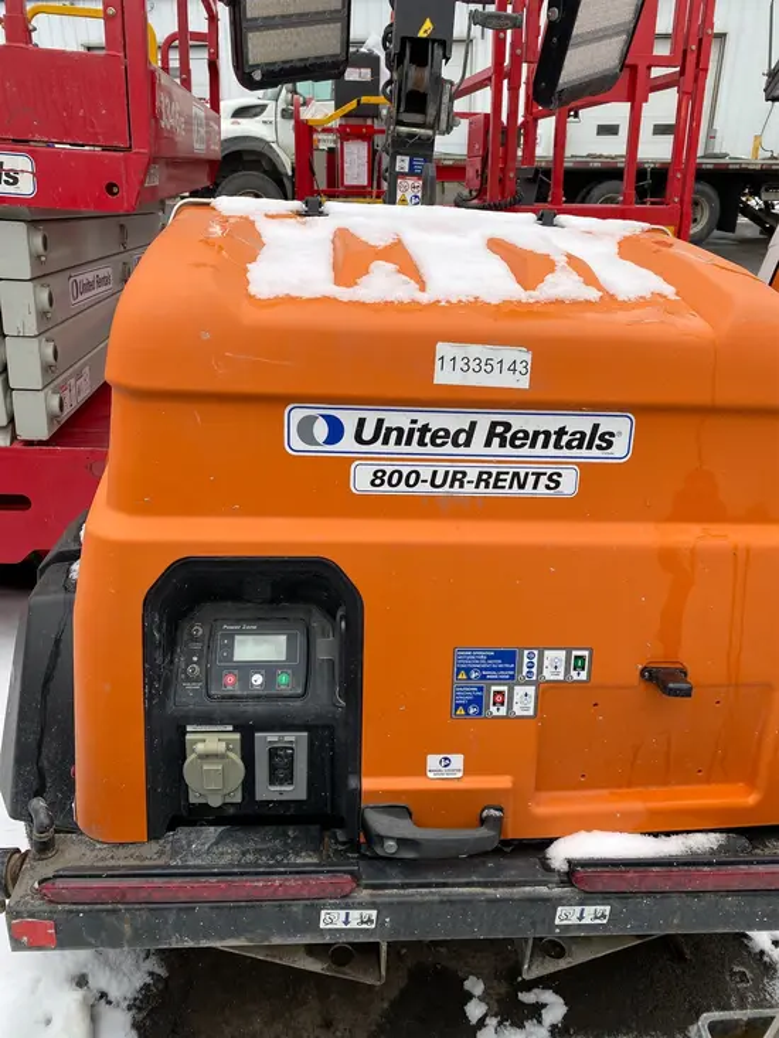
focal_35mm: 26
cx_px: 390
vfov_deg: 67.3
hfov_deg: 53.1
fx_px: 780
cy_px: 519
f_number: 1.8
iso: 32
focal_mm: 4.25
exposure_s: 1/549
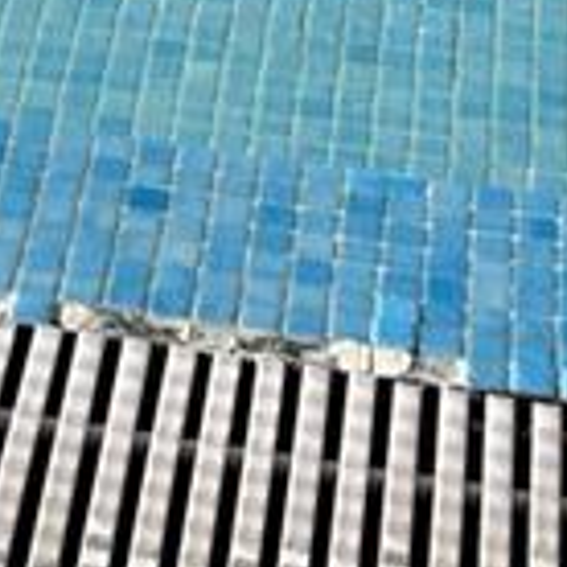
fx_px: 3706
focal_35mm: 200
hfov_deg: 8.7
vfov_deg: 7.4
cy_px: -1278
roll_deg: -1.8
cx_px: -107
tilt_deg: -10.6
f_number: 1.5
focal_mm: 5.7
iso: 50
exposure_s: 1/3460
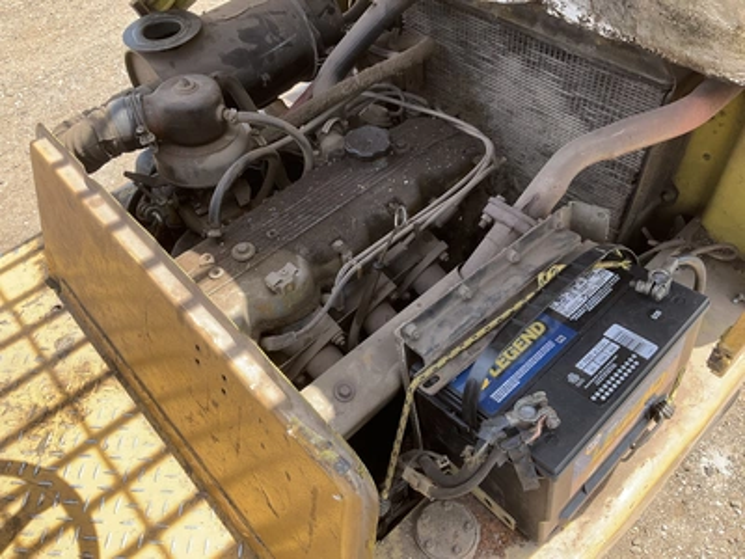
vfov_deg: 48.2
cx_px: 372
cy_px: 280
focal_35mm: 29
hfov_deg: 61.7
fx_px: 624
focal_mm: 3
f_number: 1.8
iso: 25
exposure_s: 1/291
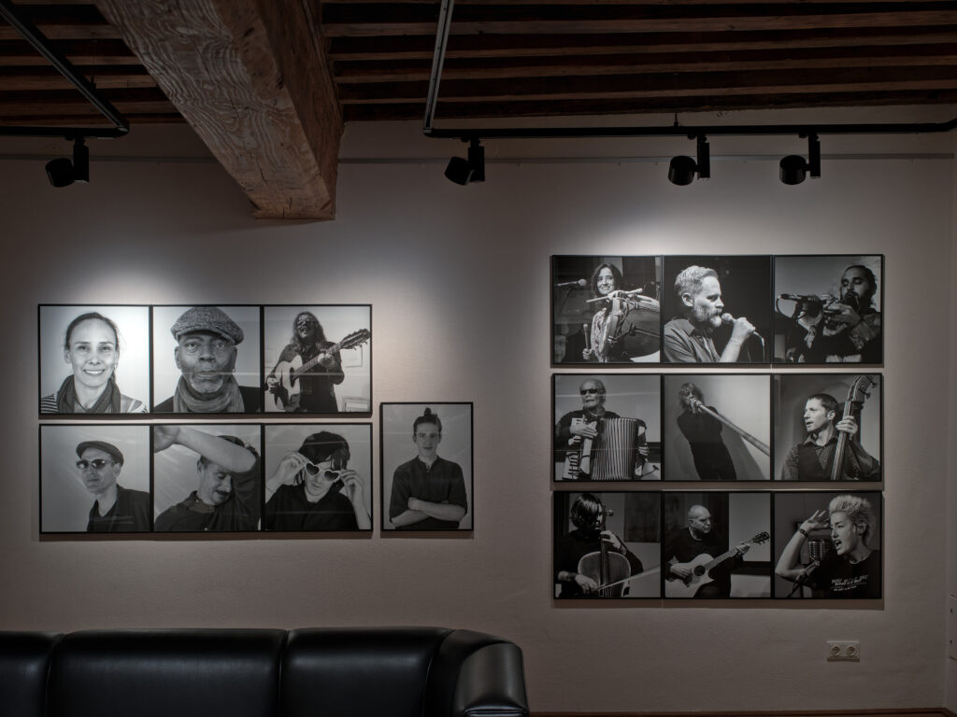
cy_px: 358
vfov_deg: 32.9
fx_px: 1216
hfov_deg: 42.9
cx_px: 478
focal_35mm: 44
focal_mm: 55
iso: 800
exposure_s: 1/80
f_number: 6.3
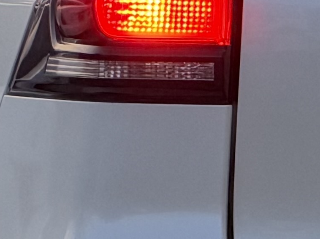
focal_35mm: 754
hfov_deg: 2.6
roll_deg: -1.3
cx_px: 519
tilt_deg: -5.0
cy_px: 219
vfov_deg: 2.0
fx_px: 6968
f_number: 2.8
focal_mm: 16.89
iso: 320
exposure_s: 1/121
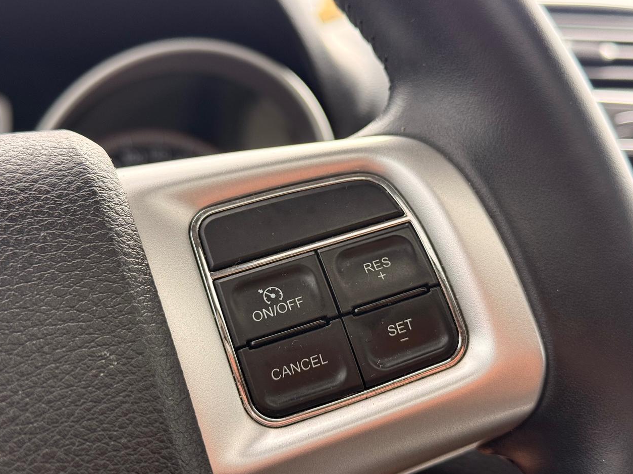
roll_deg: -6.5
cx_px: 316
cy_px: 233
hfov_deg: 38.9
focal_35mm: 49
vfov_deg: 29.7
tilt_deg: -8.6
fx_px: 896
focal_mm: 6.76
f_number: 1.78
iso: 50
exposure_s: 1/171
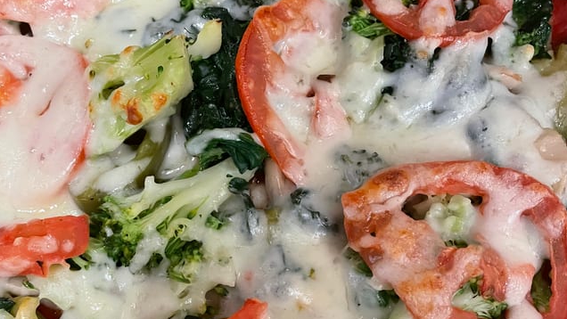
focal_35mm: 38
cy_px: 220
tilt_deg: -73.3
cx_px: 284
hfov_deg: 52.8
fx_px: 571
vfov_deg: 30.9
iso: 500
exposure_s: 1/40
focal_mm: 4.2
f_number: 1.6
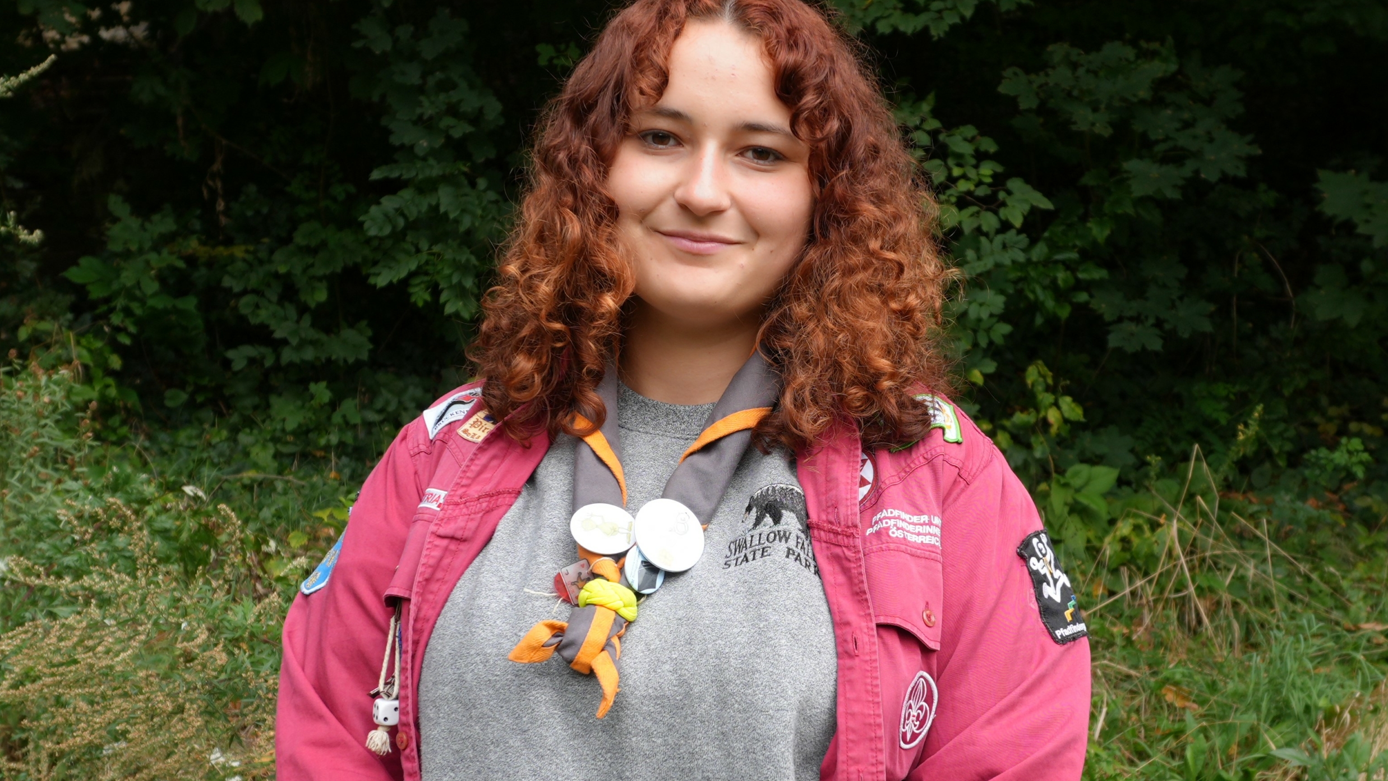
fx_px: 957
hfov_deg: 71.9
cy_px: 401
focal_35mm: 26
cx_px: 692
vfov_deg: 44.4
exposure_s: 1/250
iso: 100
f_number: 4
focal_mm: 16
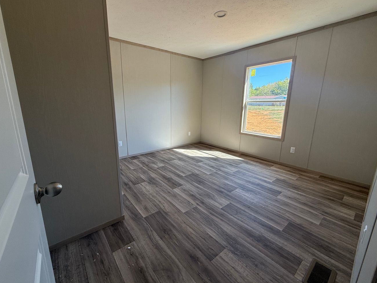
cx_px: 180
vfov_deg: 81.7
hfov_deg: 98.1
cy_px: 138
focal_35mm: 15
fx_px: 163
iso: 64
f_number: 2.2
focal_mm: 2.22
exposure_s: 1/107
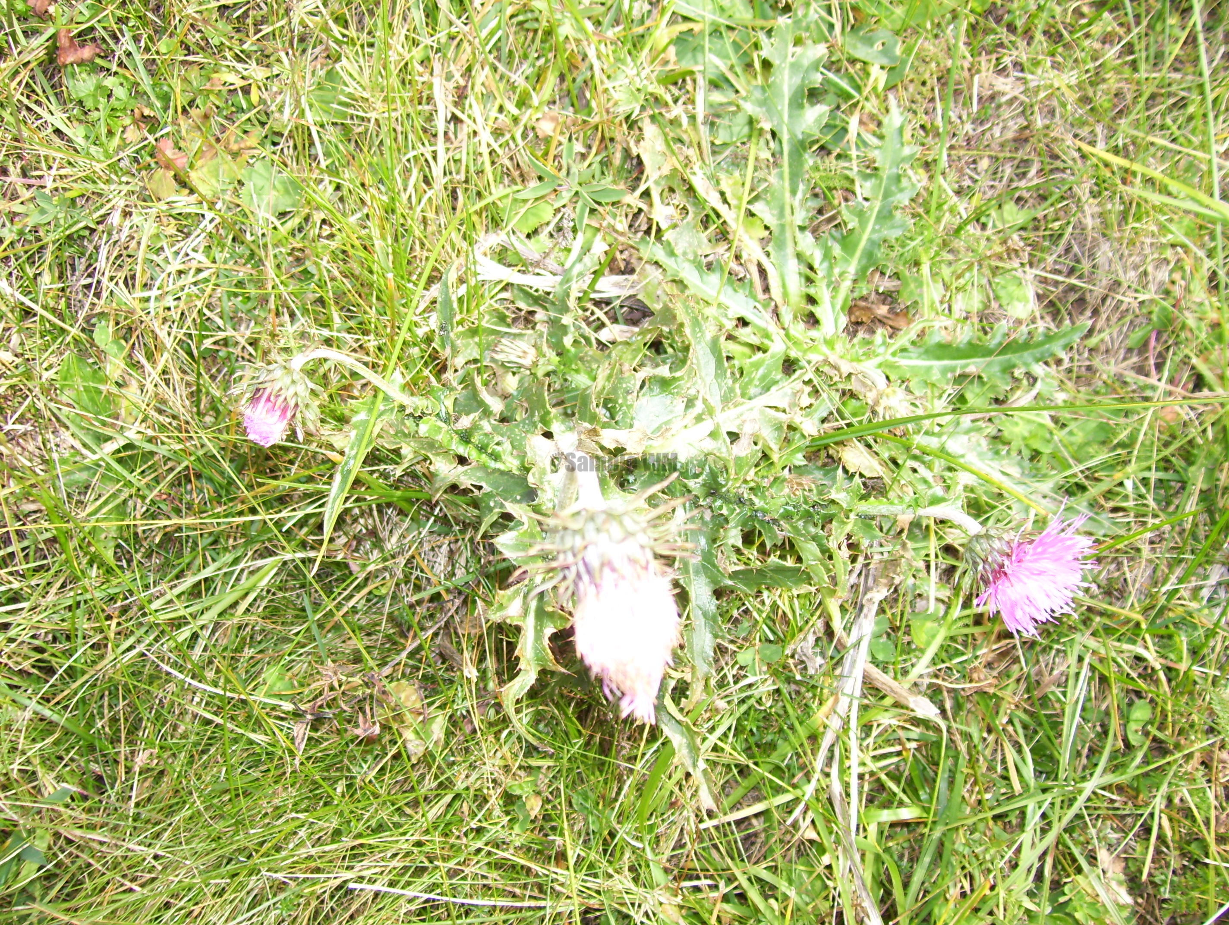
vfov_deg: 39.7
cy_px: 462
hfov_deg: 51.3
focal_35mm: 36
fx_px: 1280
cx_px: 614
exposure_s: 1/500
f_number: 2.7
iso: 80
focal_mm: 6
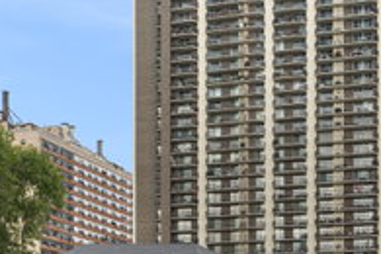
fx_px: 804
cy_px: 80
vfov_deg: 17.9
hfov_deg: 26.2
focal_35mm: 76
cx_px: 301
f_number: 11
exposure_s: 1/50
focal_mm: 29
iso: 100
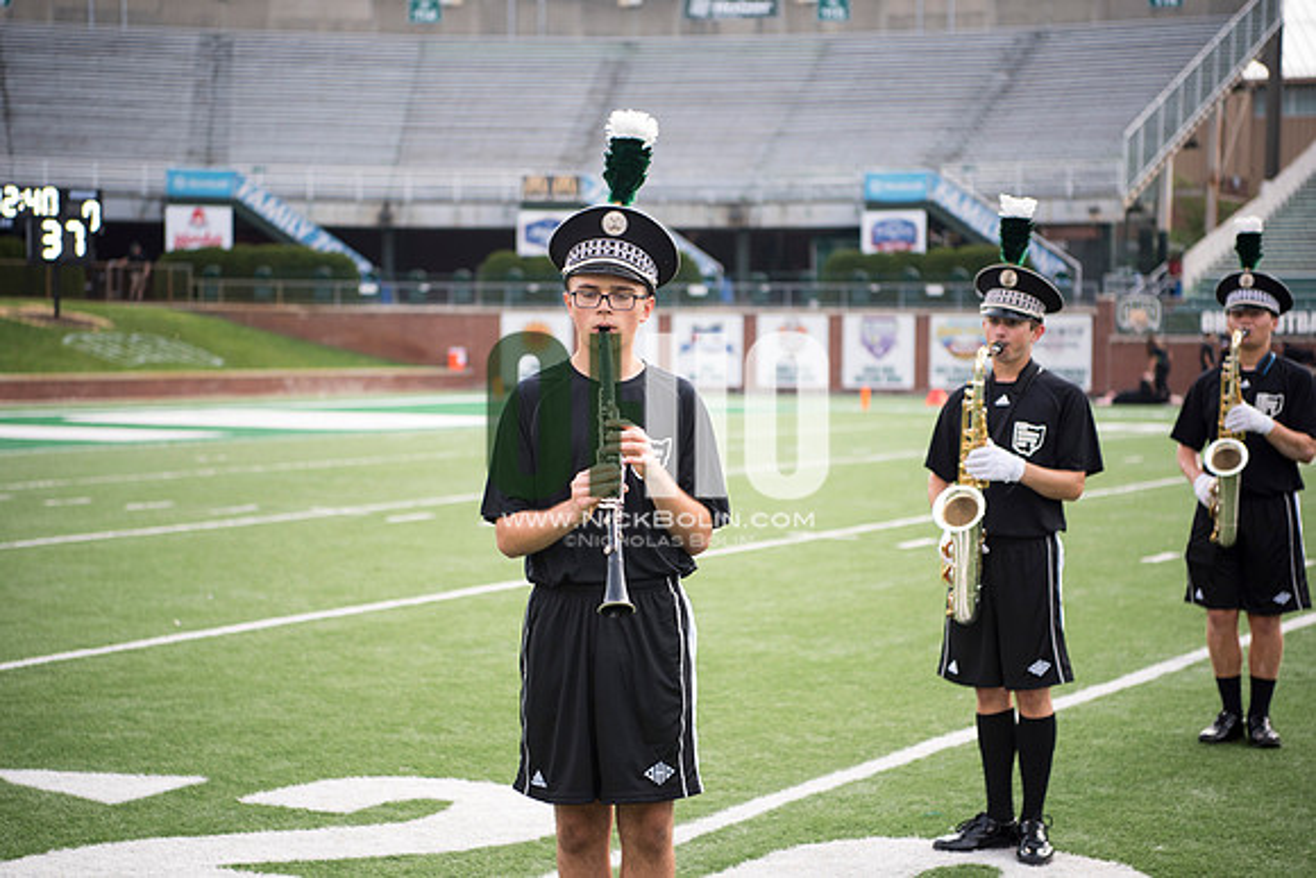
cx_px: 658
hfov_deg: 28.8
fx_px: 2559
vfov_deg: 19.5
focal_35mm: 70
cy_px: 439
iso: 400
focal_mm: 70
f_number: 2.8
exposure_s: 1/2000
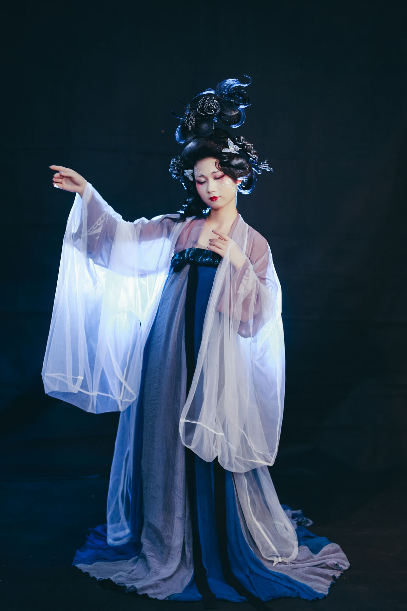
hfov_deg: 27.5
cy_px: 306
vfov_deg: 40.3
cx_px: 204
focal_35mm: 49
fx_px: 831
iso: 320
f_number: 2
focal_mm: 50
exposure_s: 1/100
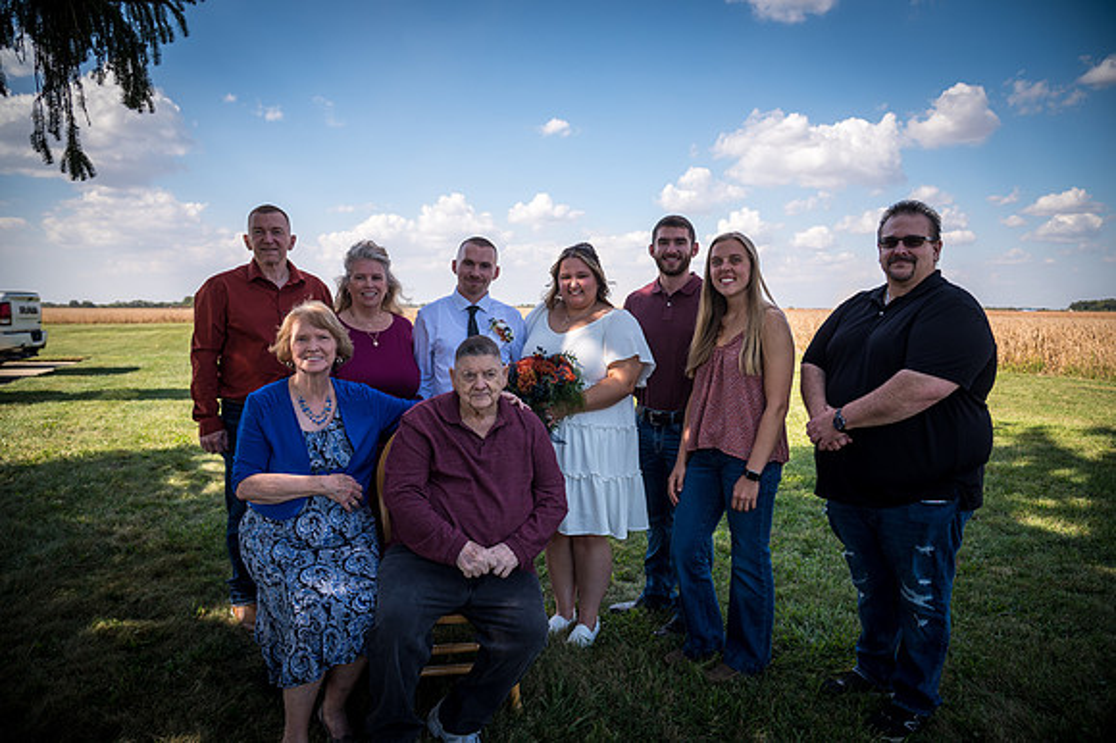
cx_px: 558
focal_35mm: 24
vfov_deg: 53.1
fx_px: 744
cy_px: 372
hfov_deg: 73.8
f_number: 5
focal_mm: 24
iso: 100
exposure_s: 1/400
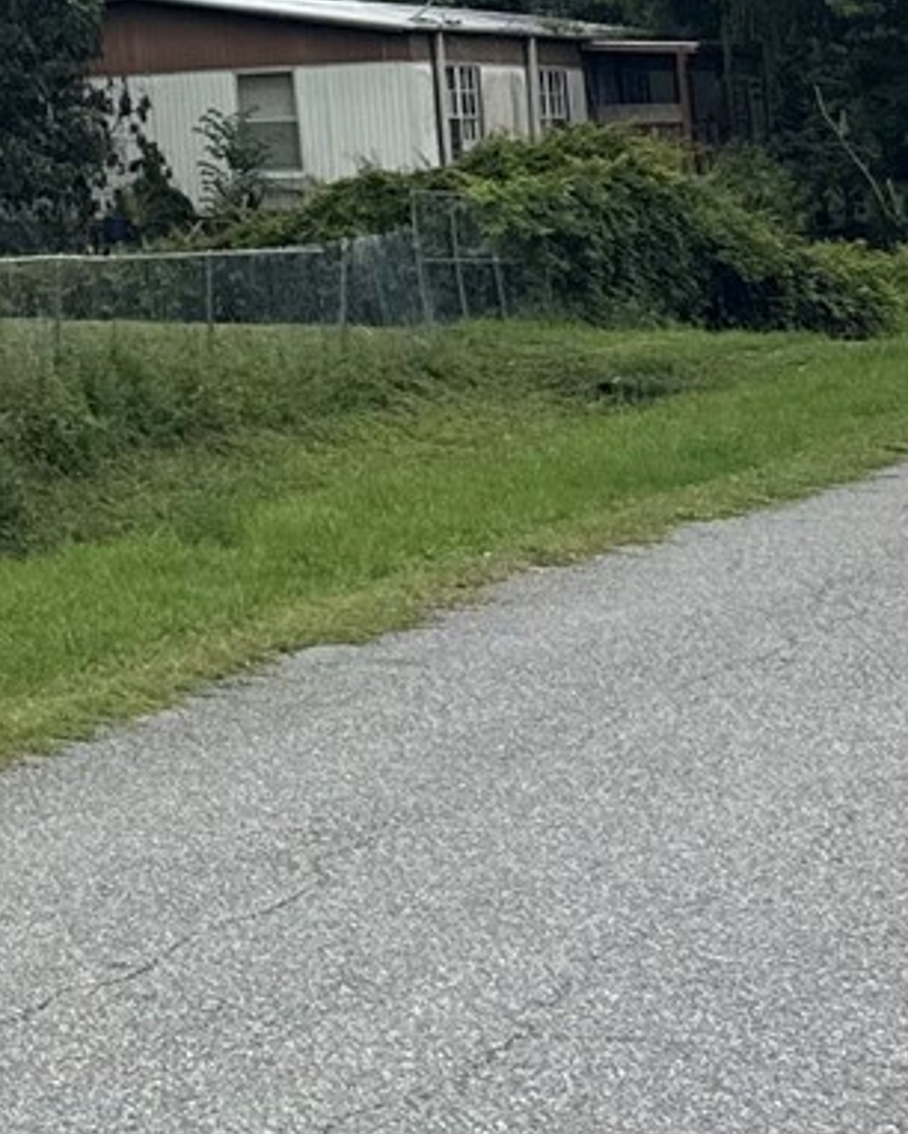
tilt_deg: +5.6
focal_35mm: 98
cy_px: -142
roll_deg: +2.0
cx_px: -1288
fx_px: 3289
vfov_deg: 18.7
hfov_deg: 12.3
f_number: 1.78
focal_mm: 6.76
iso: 80
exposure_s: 1/3425
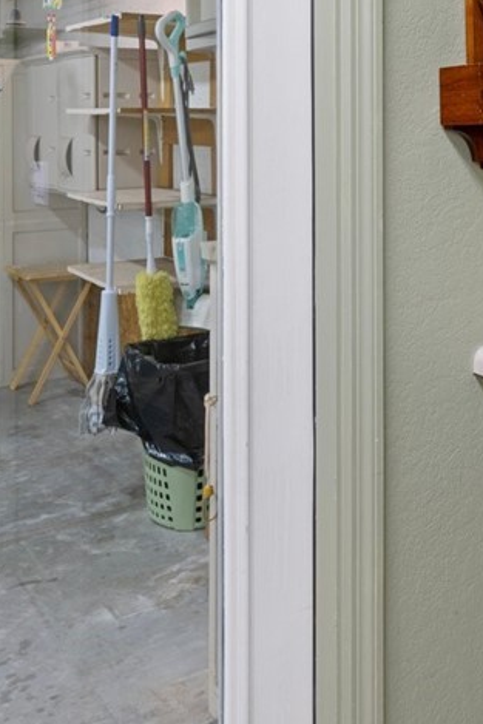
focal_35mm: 44
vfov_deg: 42.7
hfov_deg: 27.5
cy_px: 156
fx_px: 885
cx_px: 552
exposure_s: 1
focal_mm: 19
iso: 320
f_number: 9
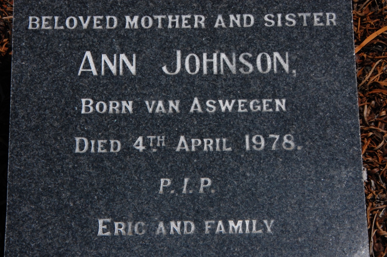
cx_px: 194
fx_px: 1369
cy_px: 128
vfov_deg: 10.7
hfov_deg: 16.1
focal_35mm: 128
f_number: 18
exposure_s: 1/320
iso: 400
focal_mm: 85
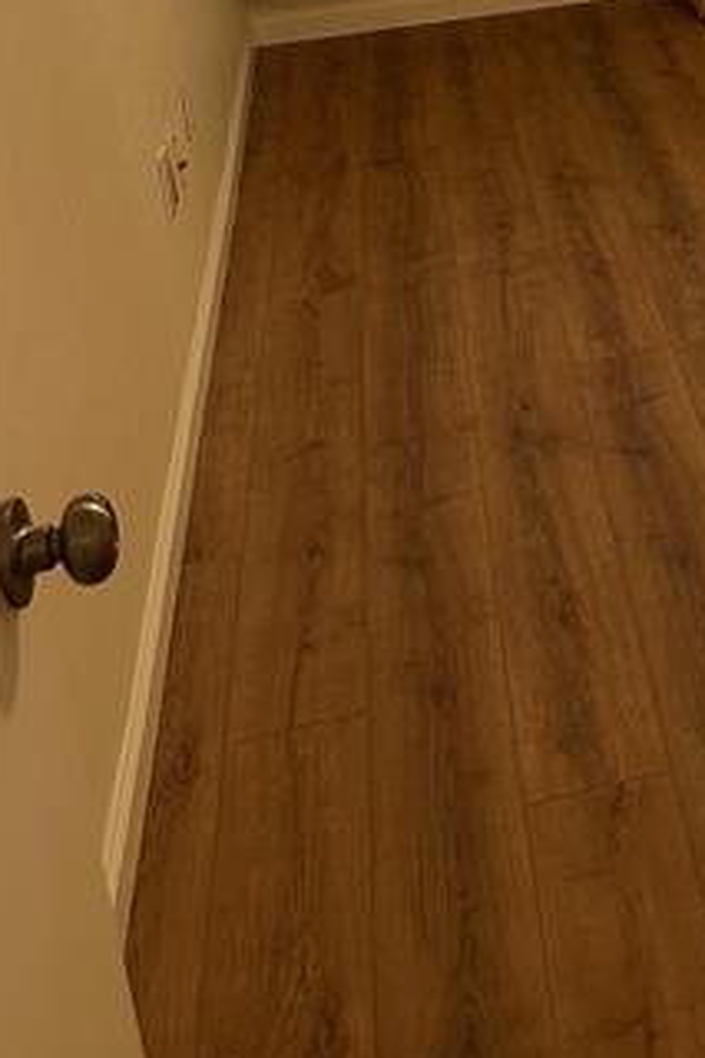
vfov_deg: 30.6
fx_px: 1764
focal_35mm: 60
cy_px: -40
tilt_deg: -13.3
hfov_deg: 20.8
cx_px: 880
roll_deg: +2.5
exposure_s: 1/60
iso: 200
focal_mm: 6.86
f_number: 1.78
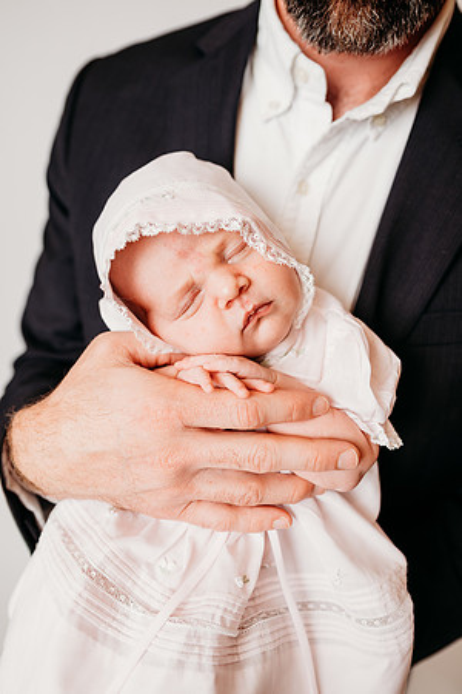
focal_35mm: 24
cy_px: 347
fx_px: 462
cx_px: 231
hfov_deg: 53.1
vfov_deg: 73.7
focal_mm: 24
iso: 100
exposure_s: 1/200
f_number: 2.8
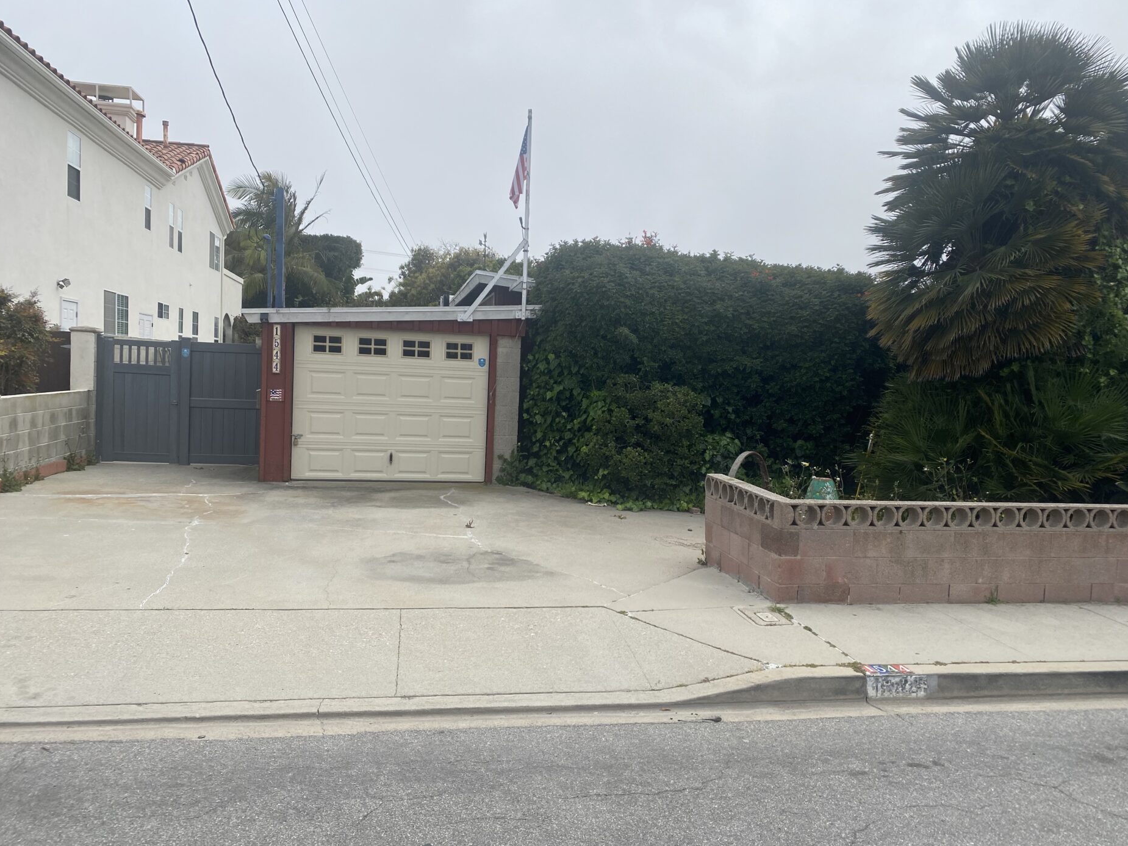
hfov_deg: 65.3
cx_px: 580
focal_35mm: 27
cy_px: 429
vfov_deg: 51.4
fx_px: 880
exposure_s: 1/3984
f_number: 1.8
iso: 32
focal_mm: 4.25
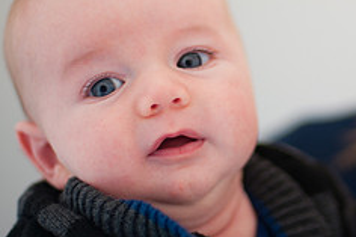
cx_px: 315
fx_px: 1215
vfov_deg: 11.1
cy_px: 24
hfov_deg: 16.5
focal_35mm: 123
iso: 400
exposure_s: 1/100
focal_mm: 50
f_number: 1.4
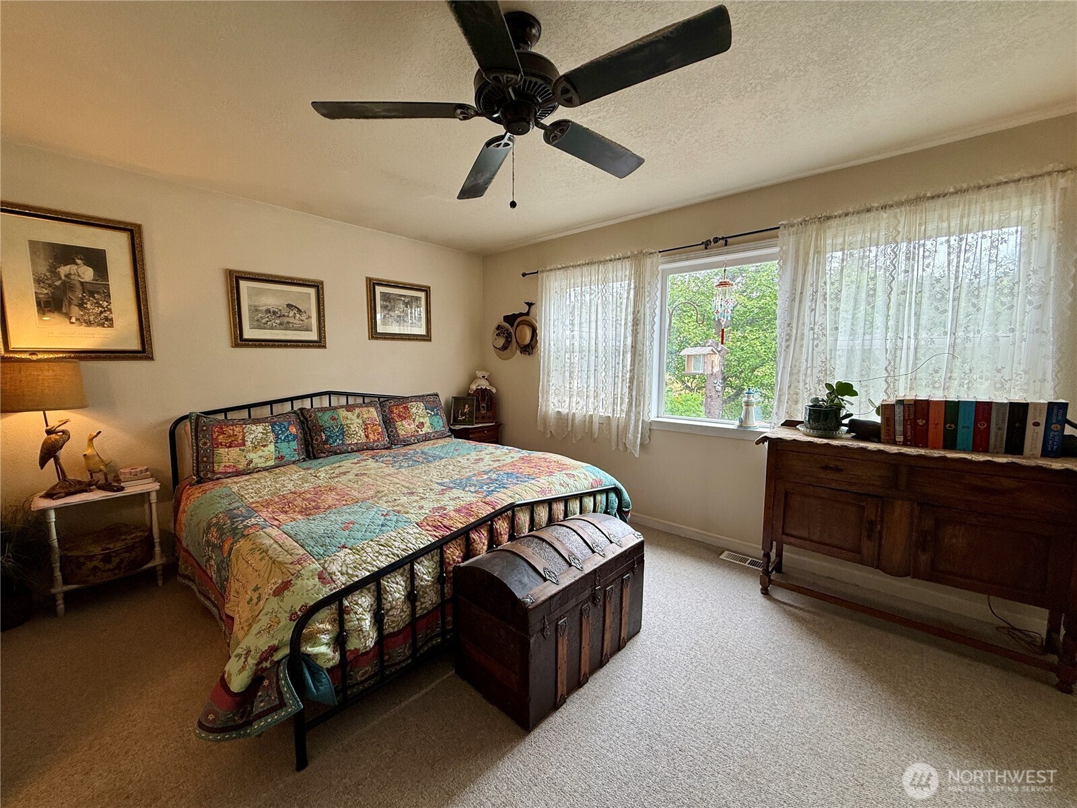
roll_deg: +0.0
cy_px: 404
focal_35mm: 14
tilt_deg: -4.9
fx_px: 436
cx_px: 538
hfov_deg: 102.1
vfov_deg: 85.7
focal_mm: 2.22
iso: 64
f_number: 2.2
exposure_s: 1/120
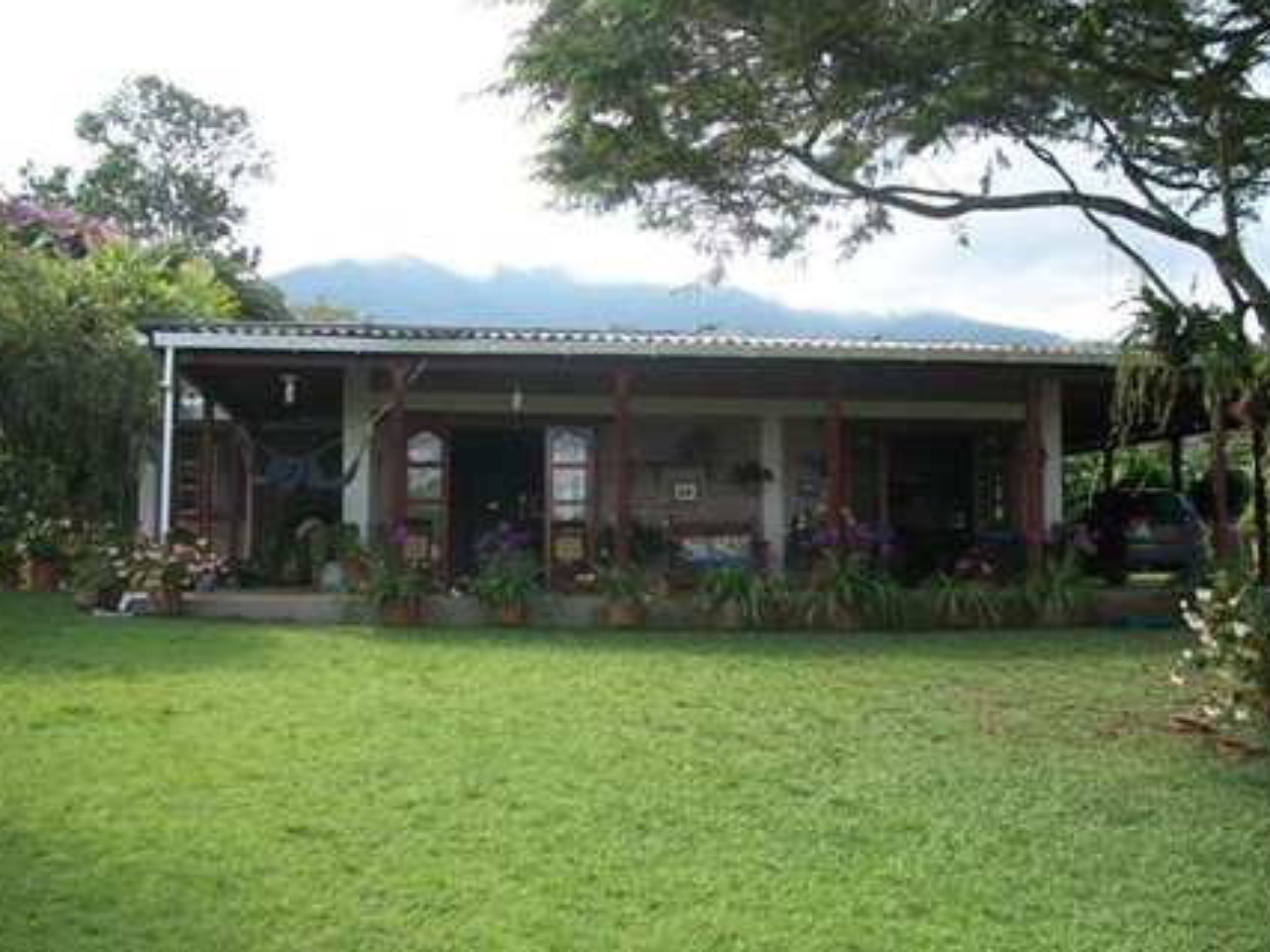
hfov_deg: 55.4
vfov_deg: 42.9
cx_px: 634
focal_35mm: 33
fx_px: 1210
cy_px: 464
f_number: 2.9
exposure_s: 1/250
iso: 80
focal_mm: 5.7
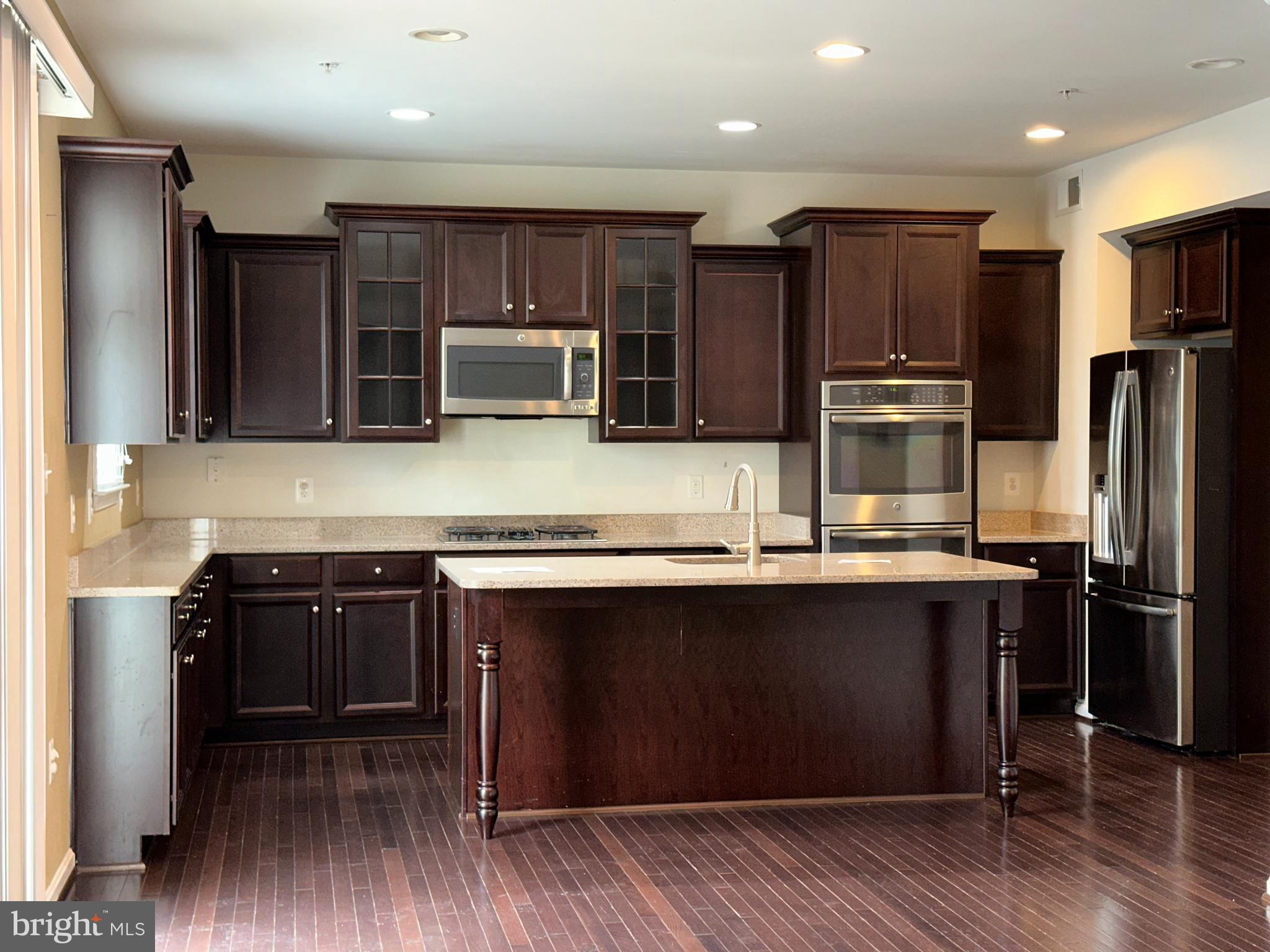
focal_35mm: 48
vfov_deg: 30.3
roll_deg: -0.9
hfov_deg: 39.7
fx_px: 1761
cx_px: 635
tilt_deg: -1.4
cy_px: 476
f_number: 1.78
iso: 40
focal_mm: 6.86
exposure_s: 1/21
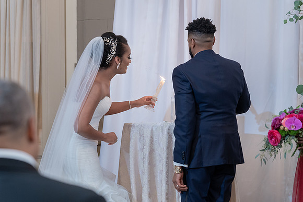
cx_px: 151
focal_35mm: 106
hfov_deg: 19.2
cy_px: 98
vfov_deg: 12.9
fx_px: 895
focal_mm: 102
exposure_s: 1/100
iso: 2000
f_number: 4
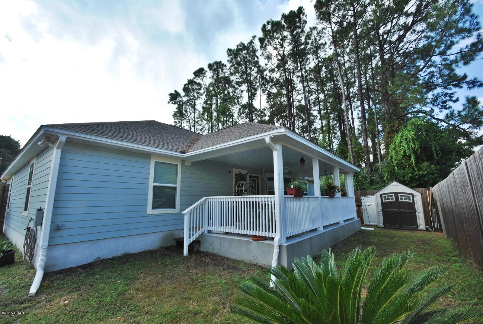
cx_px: 242
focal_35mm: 15
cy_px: 162
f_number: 9
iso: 100
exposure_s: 1/125
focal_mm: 10
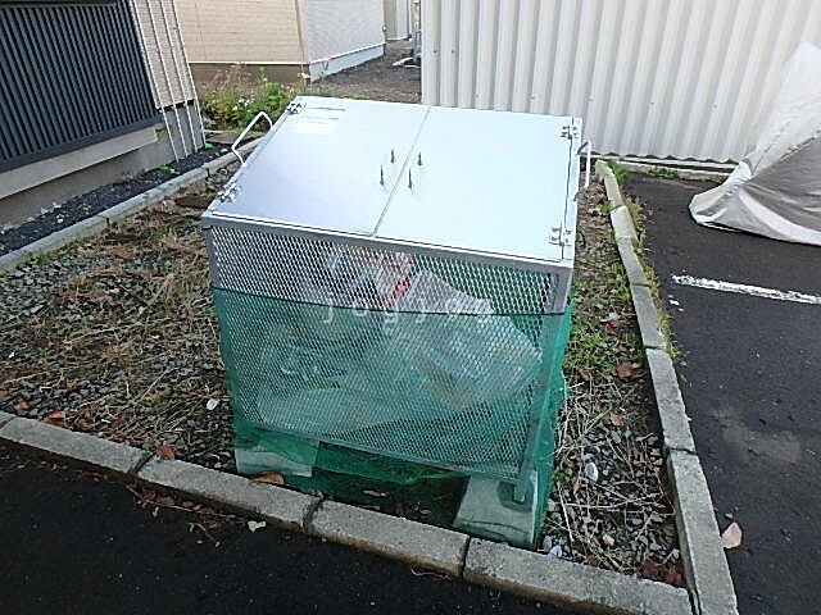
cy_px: 308
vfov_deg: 63.4
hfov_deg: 79.0
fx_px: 498
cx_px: 410
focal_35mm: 21
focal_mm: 3.7
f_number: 3.5
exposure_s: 1/100
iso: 125
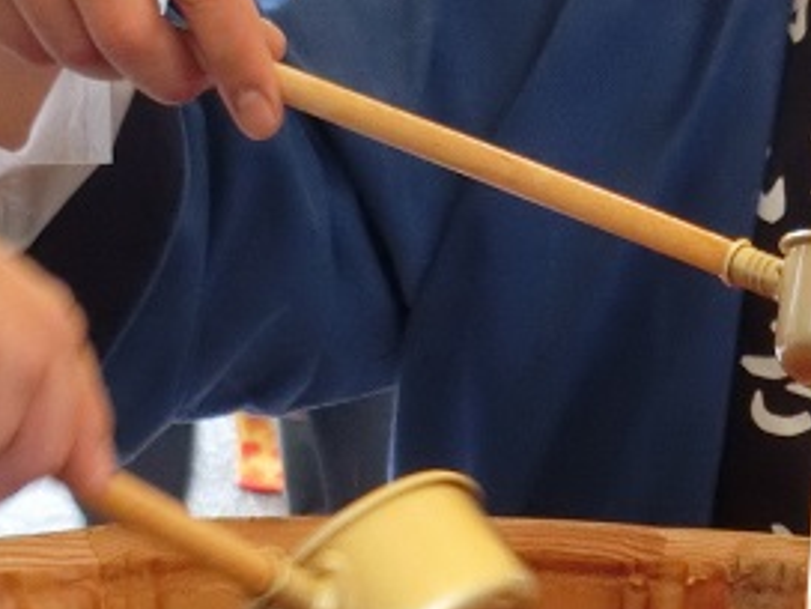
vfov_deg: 6.3
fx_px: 5506
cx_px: 784
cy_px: 845
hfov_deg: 8.4
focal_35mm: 235
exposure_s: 1/80
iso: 800
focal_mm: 14.3
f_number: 5.4
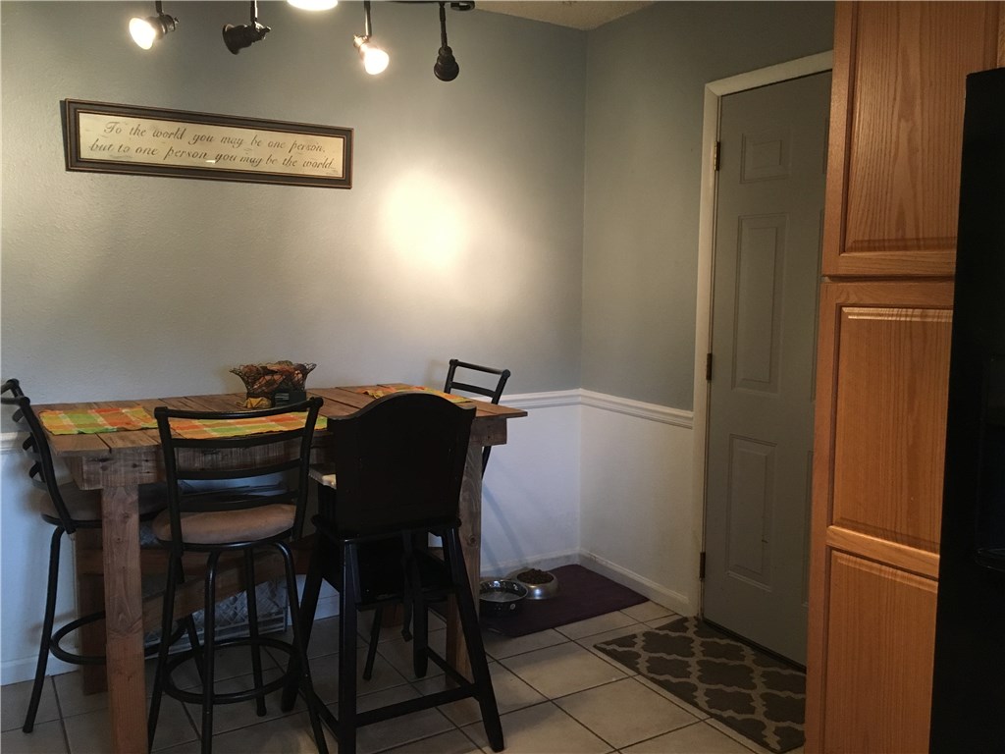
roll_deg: -1.0
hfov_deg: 61.7
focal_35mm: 29
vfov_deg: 48.2
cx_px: 502
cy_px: 377
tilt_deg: -6.4
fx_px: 842
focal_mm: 4.15
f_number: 2.2
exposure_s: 1/30
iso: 160
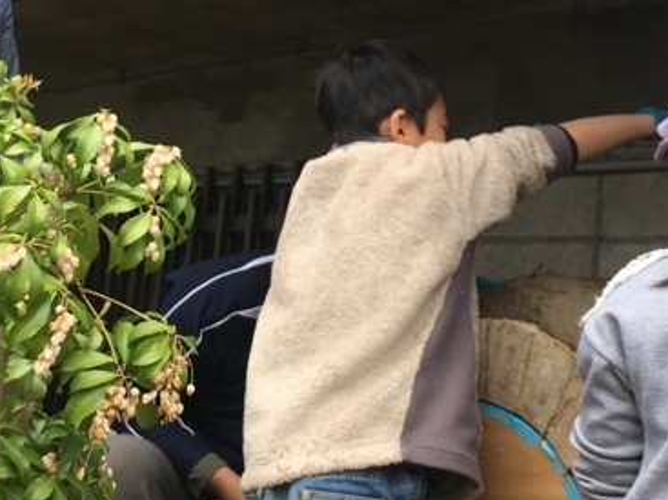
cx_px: 271
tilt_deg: +8.6
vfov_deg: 17.9
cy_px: 58
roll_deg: -6.7
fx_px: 1563
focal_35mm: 81
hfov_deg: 24.1
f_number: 2.2
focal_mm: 4.15
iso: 25
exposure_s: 1/509
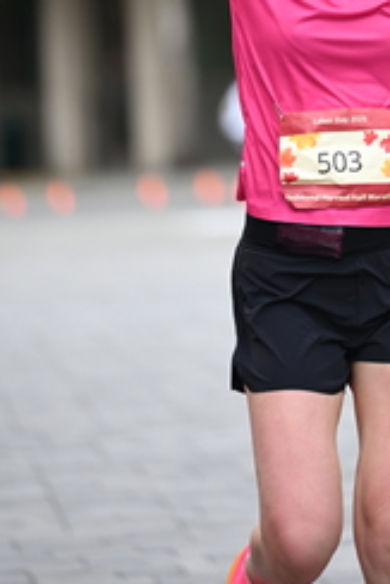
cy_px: -48
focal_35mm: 406
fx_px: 6588
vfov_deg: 5.1
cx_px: 367
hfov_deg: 3.4
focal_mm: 180
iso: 640
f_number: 2.8
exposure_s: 1/2000
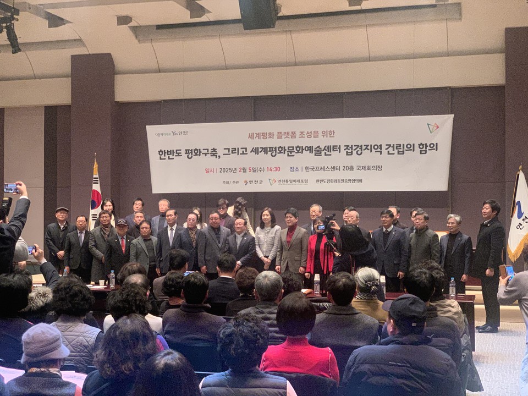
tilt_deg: +1.5
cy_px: 198
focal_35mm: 52
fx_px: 793
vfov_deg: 28.0
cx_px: 264
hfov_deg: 36.8
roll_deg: +0.0
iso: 500
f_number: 2.4
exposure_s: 1/60
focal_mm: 6
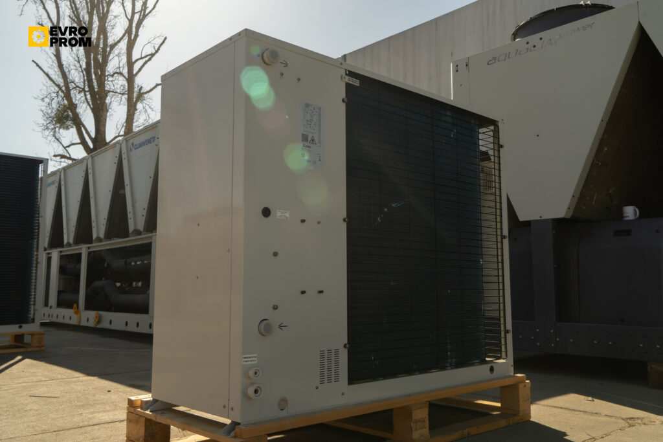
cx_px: 332
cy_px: 221
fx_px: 571
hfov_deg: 60.3
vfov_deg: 42.3
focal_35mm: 31
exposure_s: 1/100
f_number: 10
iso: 250
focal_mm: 31
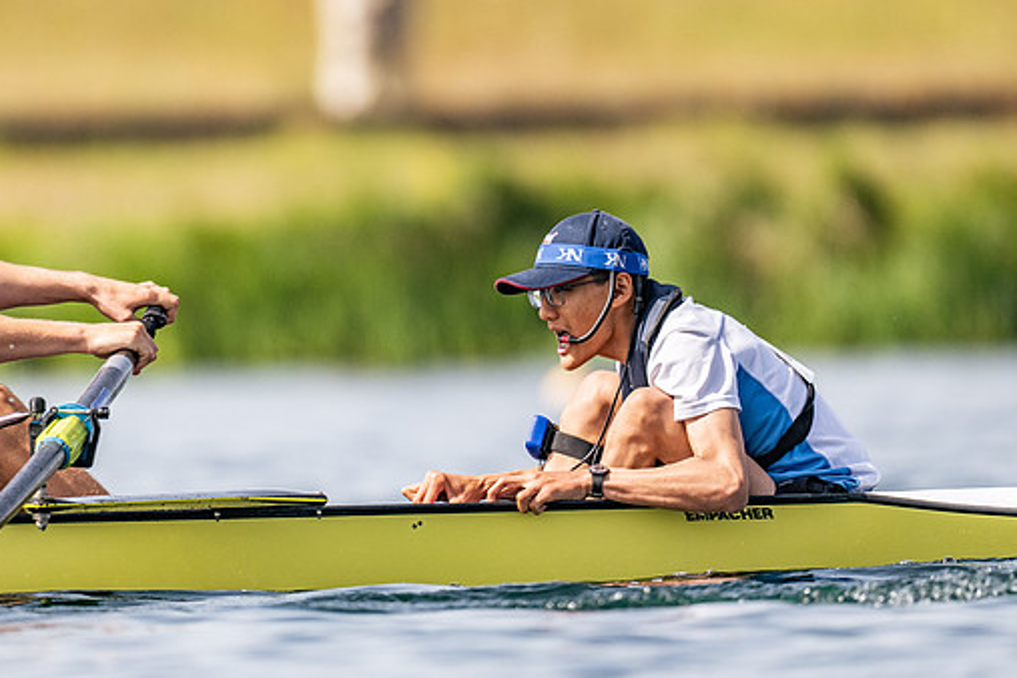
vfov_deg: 1.3
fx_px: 29095
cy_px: 303
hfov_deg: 2.0
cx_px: 443
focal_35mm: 1030
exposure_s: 1/2500
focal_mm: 600
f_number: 4
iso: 220
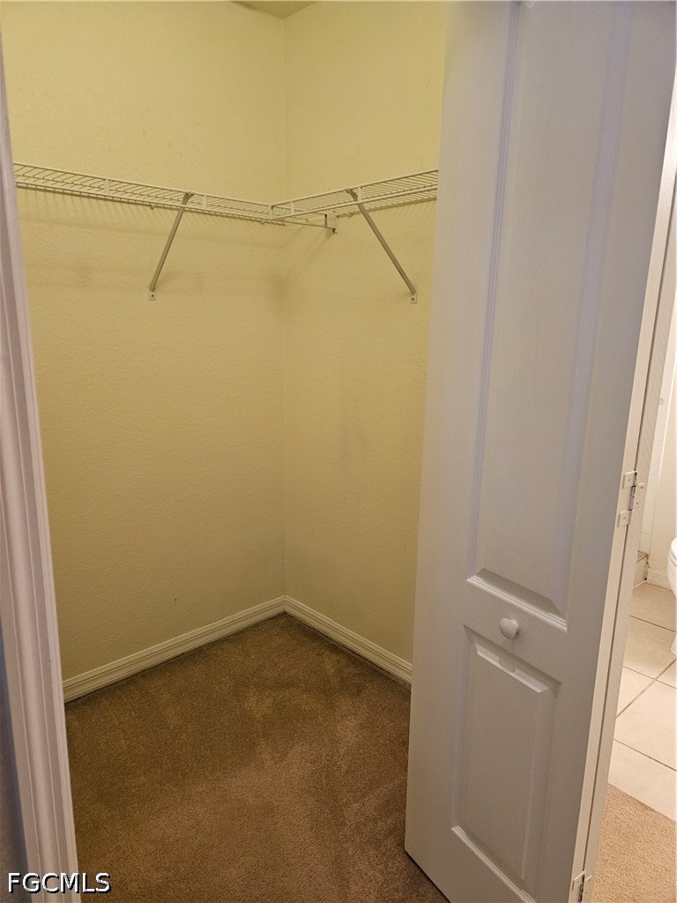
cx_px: 338
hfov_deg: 58.9
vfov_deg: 73.9
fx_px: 600
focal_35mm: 23
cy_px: 452
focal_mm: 5.4
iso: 400
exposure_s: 1/120
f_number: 1.8
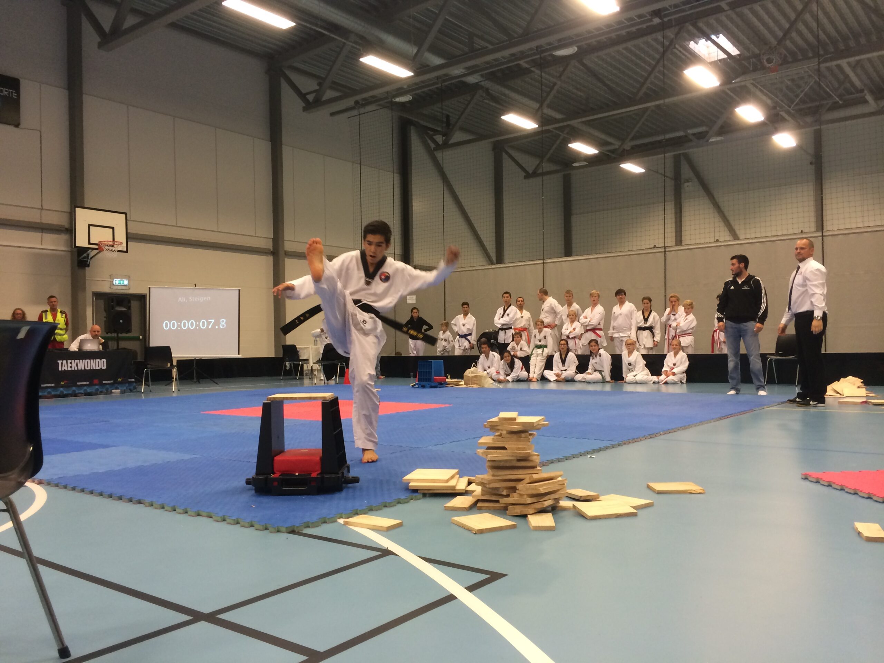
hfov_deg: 60.0
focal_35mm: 30
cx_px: 442
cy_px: 332
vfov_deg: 46.8
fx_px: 766
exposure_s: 1/33
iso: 64
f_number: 2.2
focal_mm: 4.12
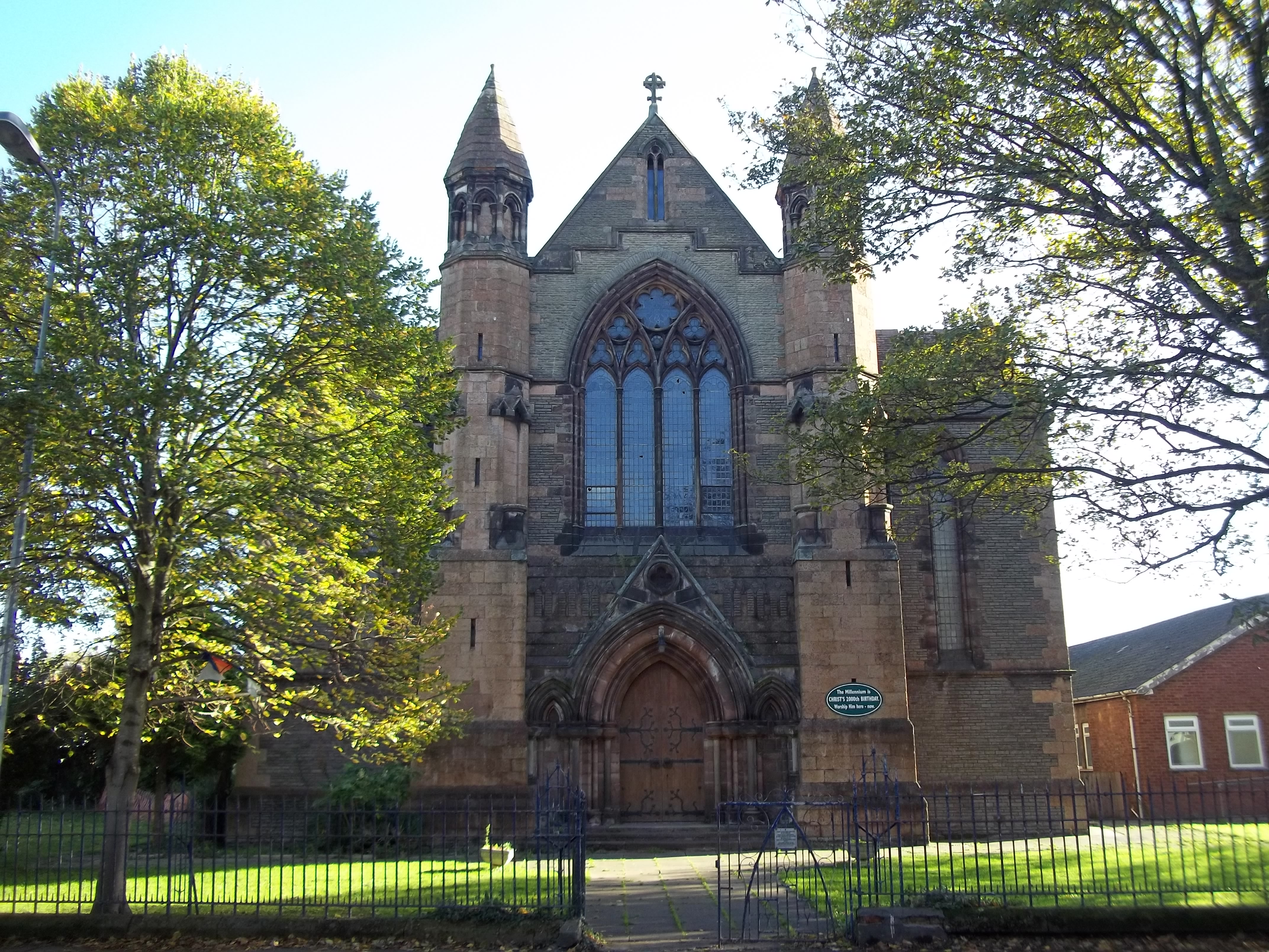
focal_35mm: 32
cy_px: 476
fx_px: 1173
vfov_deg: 44.2
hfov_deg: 56.8
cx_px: 634
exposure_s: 1/125
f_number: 2.9
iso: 64
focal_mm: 5.7
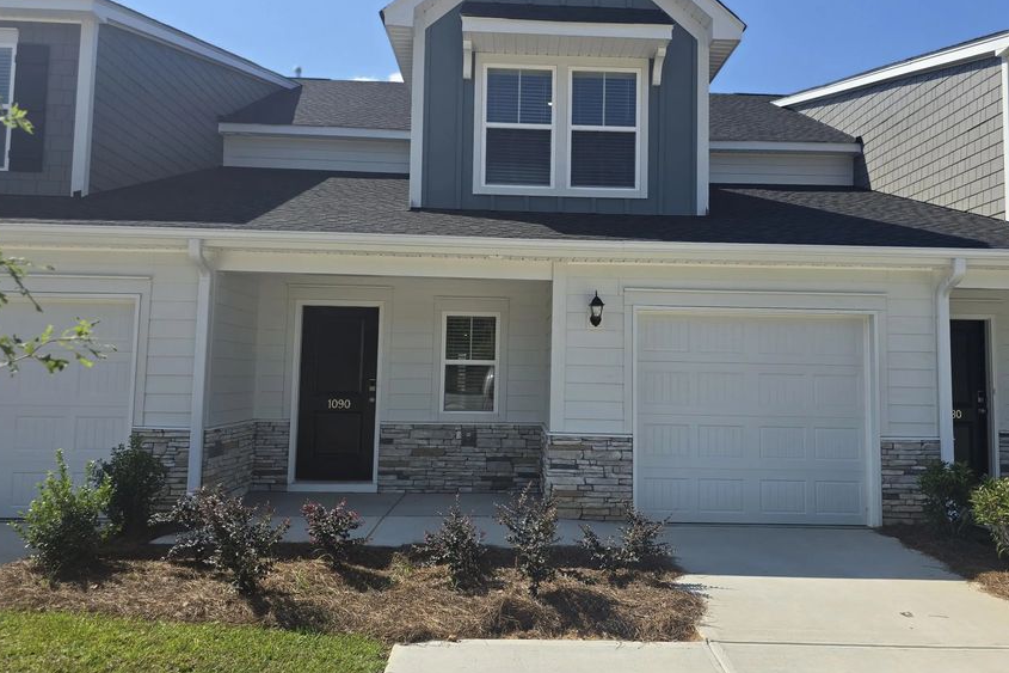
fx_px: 813
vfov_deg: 44.9
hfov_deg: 63.6
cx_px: 539
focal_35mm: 29
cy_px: 314
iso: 12
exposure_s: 1/883
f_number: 1.7
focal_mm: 6.3
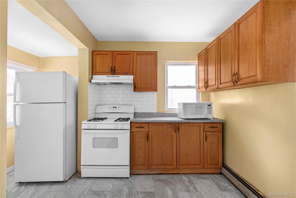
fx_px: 140
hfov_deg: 93.3
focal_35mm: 17
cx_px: 148
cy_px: 99
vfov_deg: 70.4
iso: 200
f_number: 11
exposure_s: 13
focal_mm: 17
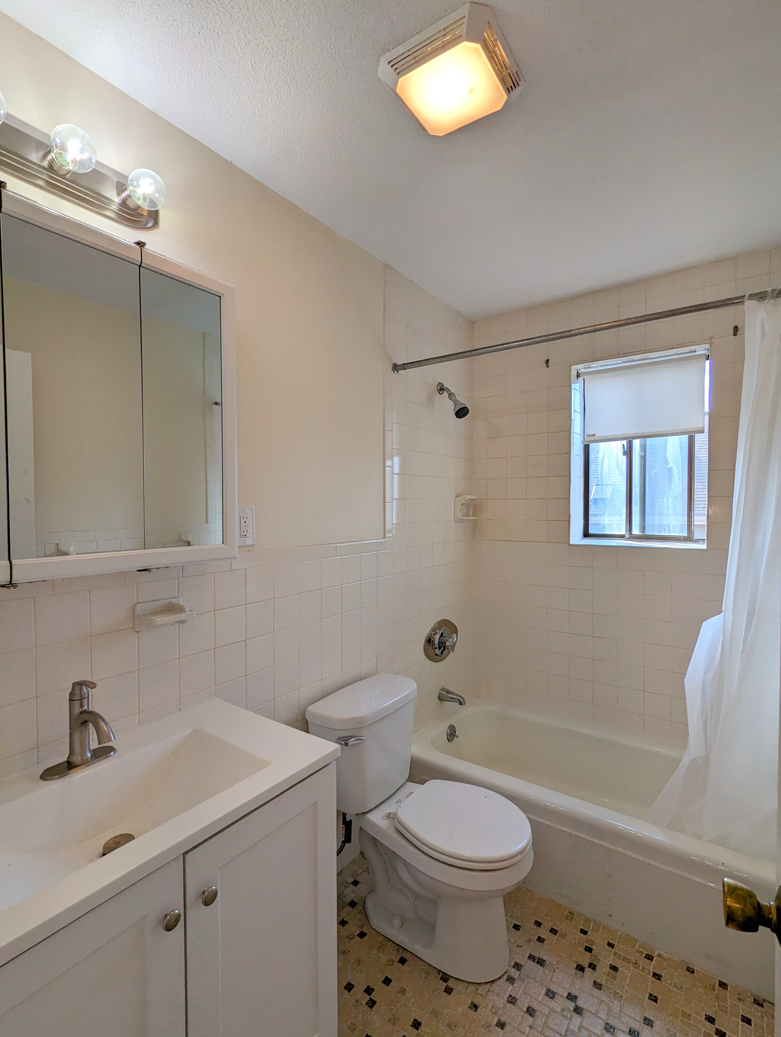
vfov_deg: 94.4
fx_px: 480
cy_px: 518
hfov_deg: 78.2
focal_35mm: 16
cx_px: 390
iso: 59
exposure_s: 1/273
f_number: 2.2
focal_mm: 2.35
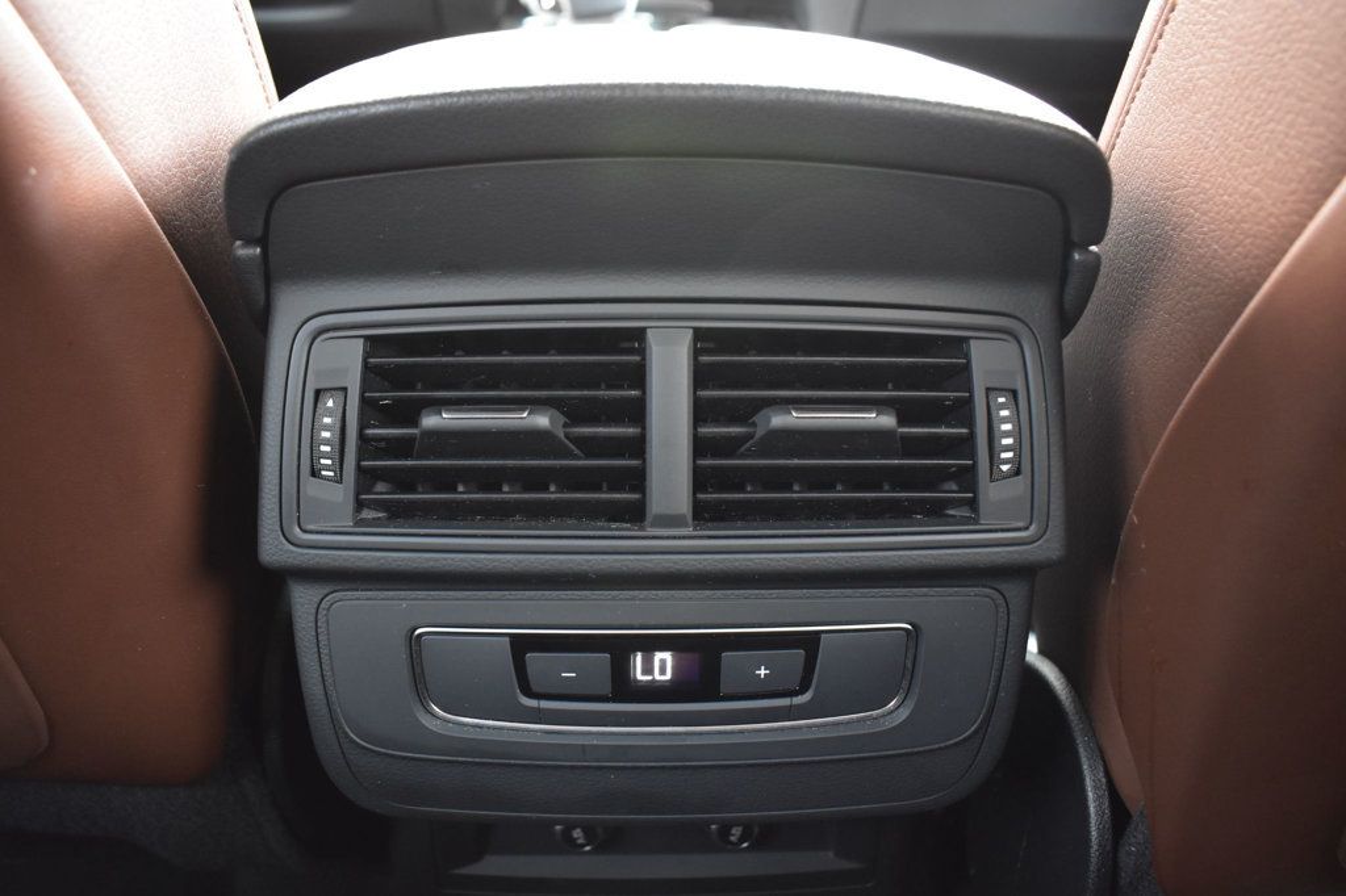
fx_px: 1009
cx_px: 673
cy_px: 448
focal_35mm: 27
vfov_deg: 47.9
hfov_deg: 67.4
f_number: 4.5
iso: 1600
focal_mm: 18
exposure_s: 1/15
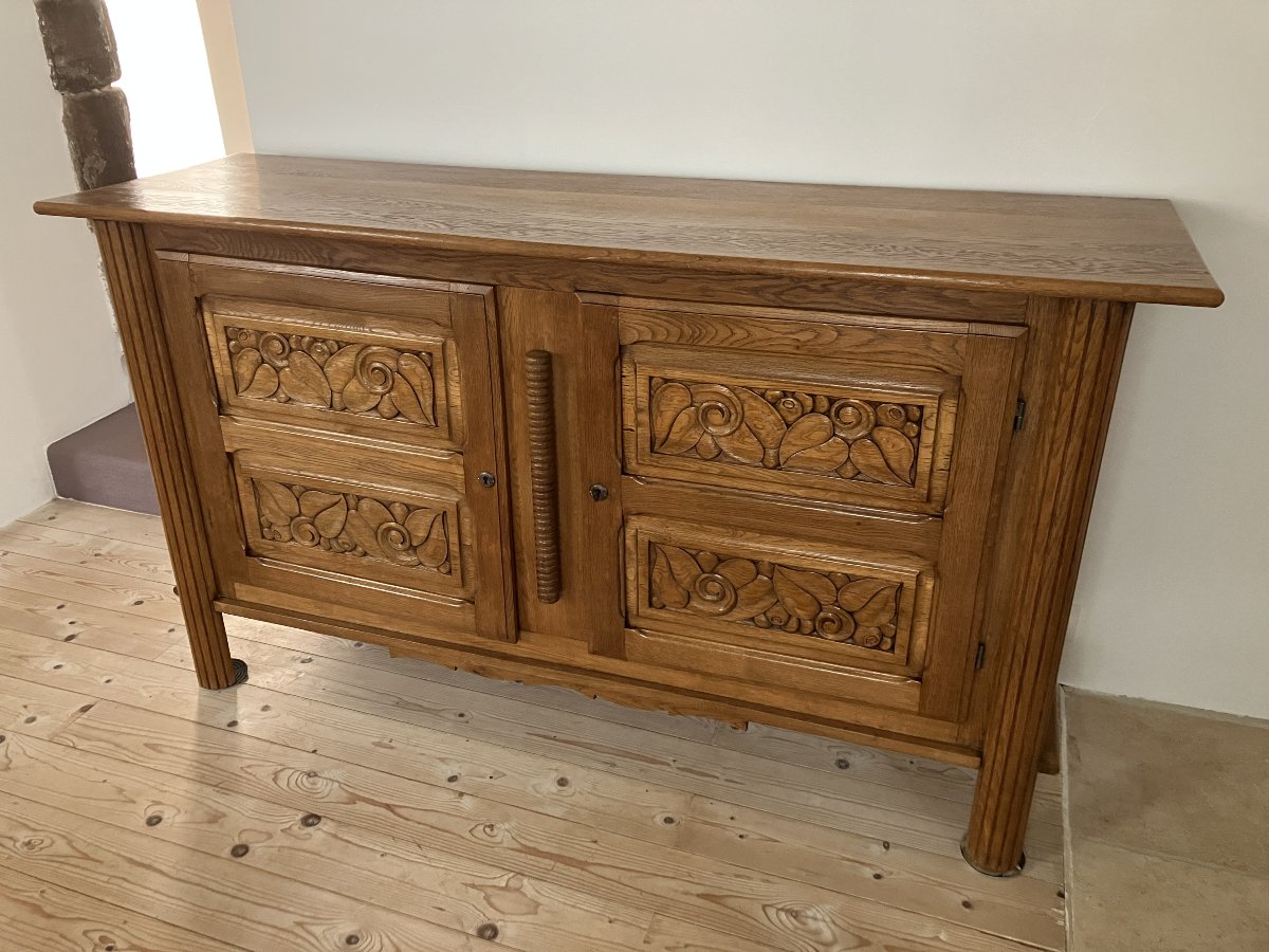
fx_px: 1026
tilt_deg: -25.2
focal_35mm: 28
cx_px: 634
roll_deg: +1.7
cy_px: 476
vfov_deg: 49.7
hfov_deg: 63.4
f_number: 1.8
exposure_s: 1/60
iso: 320
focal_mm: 3.99
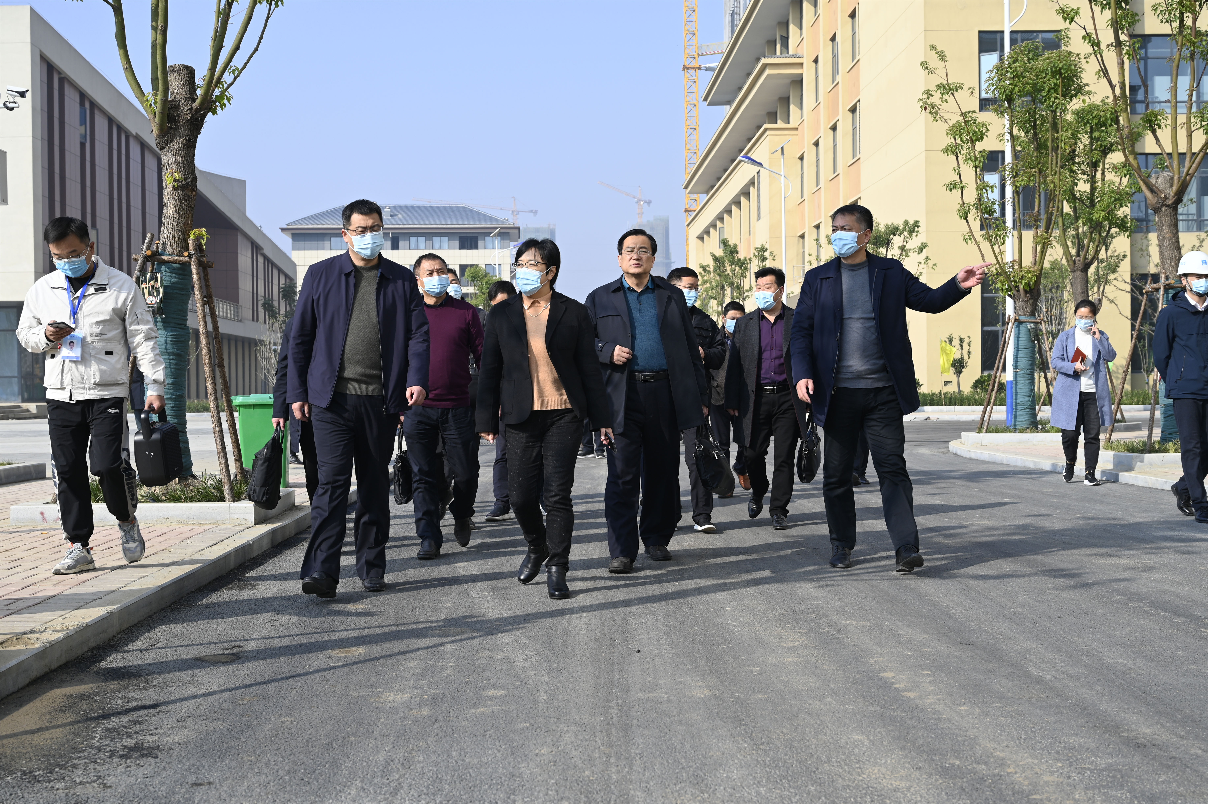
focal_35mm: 44
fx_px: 1475
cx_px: 604
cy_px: 402
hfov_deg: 44.5
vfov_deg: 30.5
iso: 100
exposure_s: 1/320
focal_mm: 44
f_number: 6.3
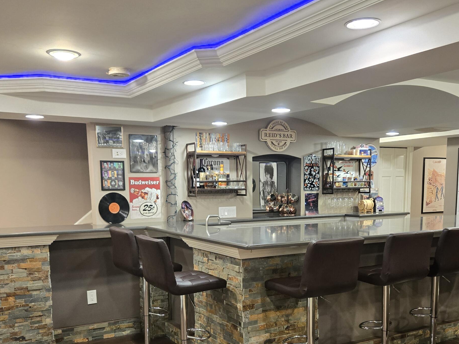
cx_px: 240
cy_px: 259
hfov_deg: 49.0
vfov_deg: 36.8
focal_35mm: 38
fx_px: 504
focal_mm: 5.4
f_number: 1.8
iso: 400
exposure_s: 1/120
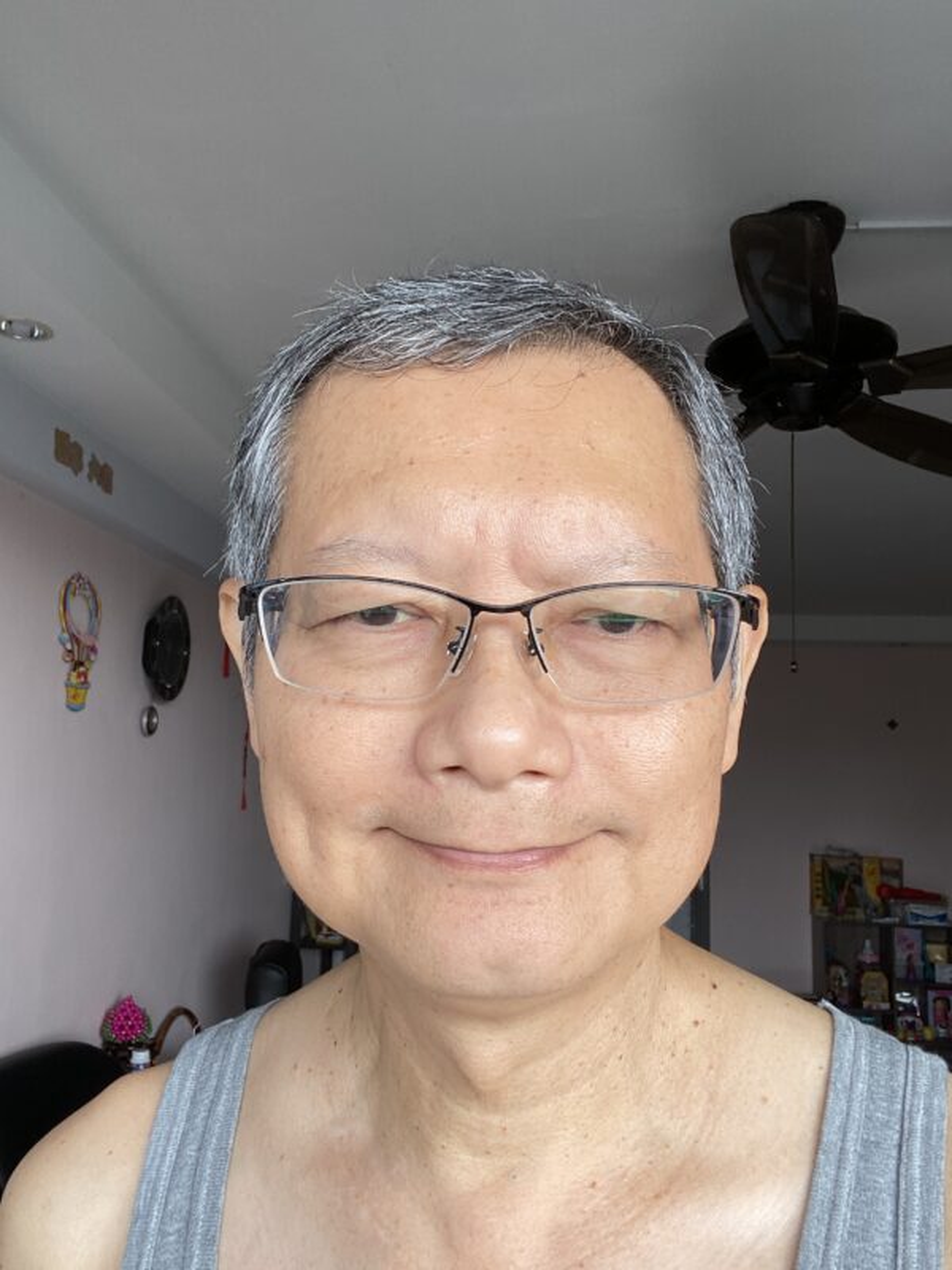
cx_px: 476
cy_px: 635
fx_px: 1100
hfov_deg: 46.8
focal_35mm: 30
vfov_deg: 60.0
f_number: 2.2
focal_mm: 2.71
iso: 32
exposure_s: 1/122
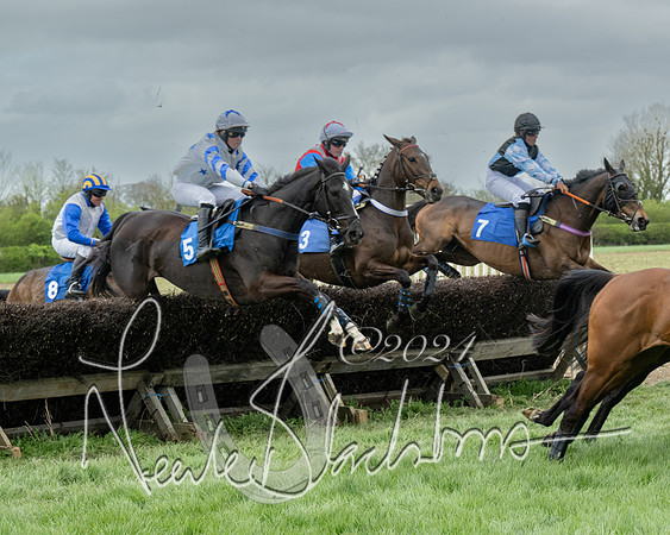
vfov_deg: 13.0
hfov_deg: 16.0
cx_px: 603
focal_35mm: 119
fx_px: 2356
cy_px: 327
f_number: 5
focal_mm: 70
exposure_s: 1/1000
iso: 400
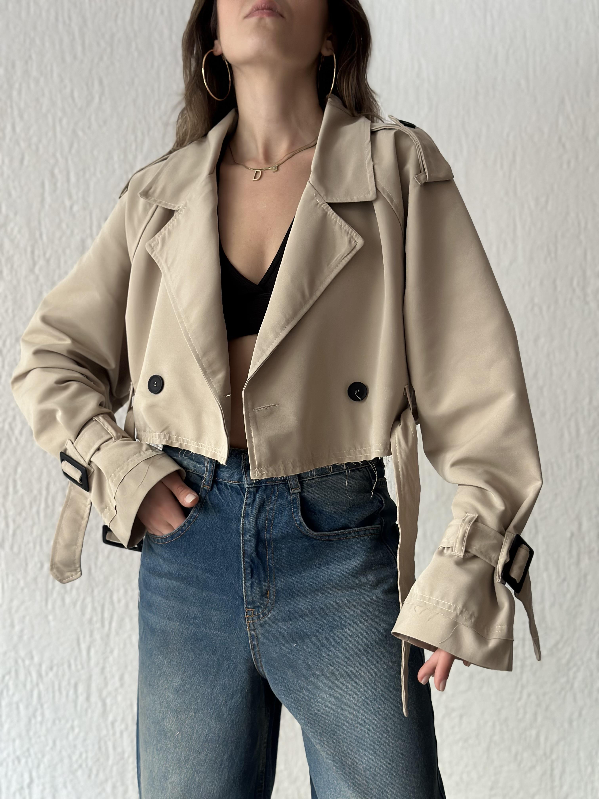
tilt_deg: +1.6
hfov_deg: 30.3
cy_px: 400
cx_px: 300
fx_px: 1107
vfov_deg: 39.7
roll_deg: -0.2
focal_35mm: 48
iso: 200
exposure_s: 1/60
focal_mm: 6.86
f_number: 1.78
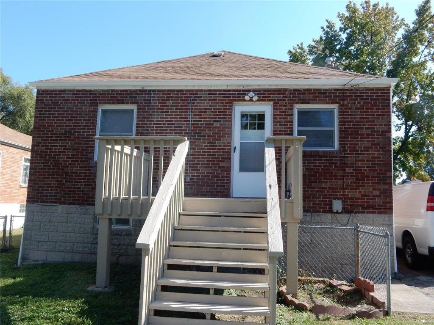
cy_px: 162
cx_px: 217
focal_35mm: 30
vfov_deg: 46.8
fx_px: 376
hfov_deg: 60.0
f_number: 4
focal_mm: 5.4
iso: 125
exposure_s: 1/640
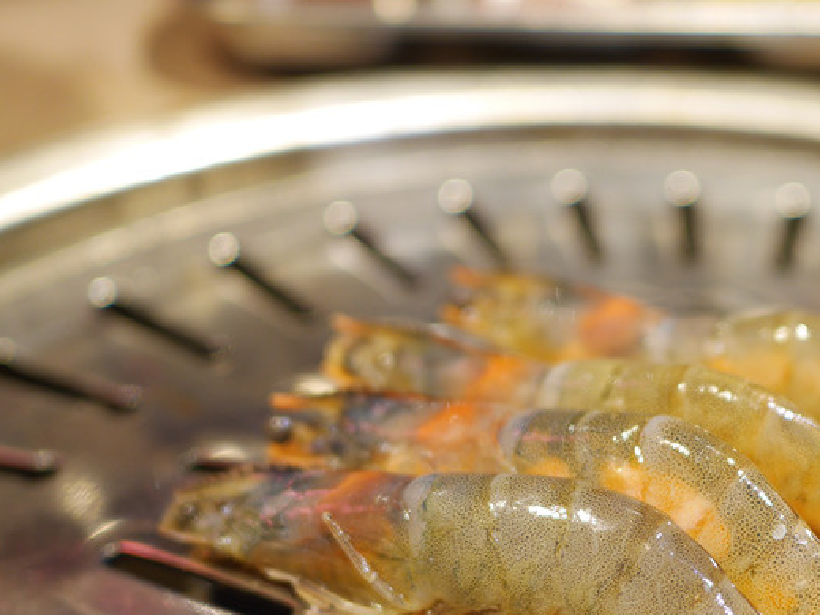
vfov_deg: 27.3
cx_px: 695
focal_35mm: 52
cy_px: 513
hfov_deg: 35.2
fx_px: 1232
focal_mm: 15
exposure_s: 1/80
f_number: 1.7
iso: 200
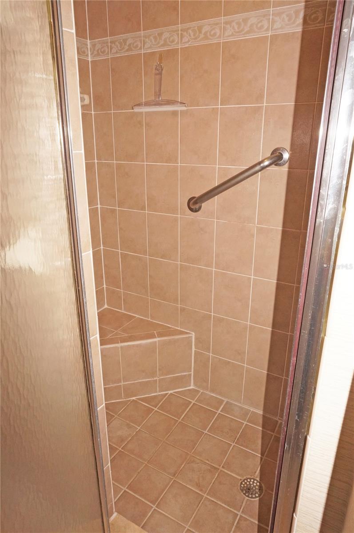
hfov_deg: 53.0
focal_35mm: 24
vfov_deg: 73.8
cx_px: 177
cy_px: 266
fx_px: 355
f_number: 13
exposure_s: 1/60
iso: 1000
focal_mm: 16
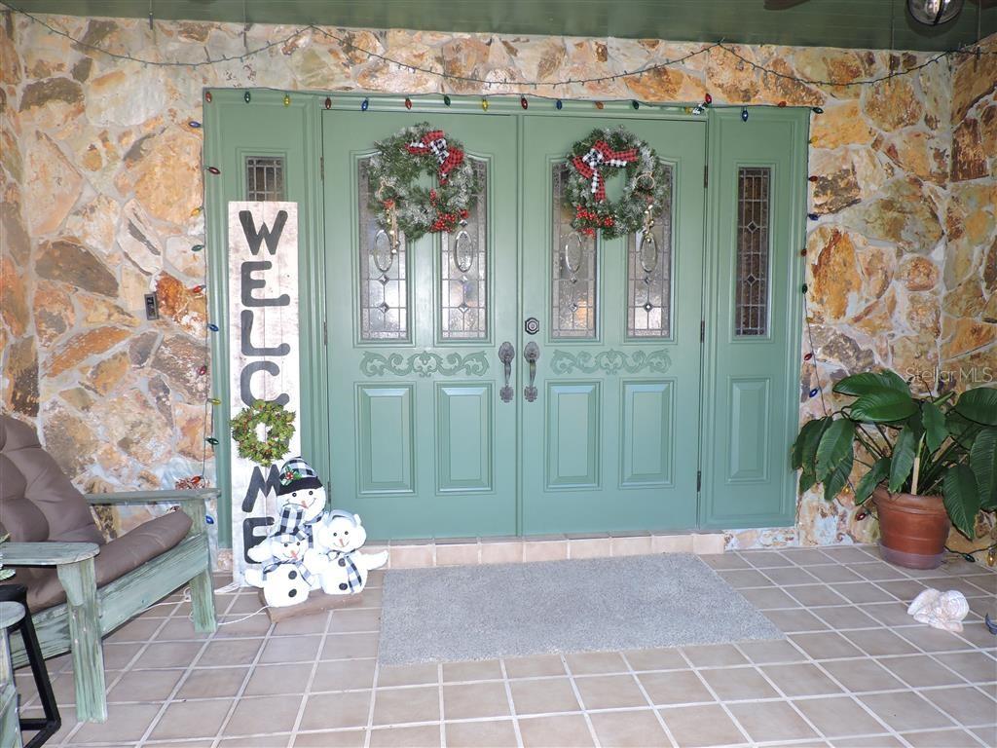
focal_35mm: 24
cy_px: 374
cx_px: 498
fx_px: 691
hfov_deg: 71.6
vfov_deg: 56.8
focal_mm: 4.3
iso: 200
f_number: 3
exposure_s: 1/30
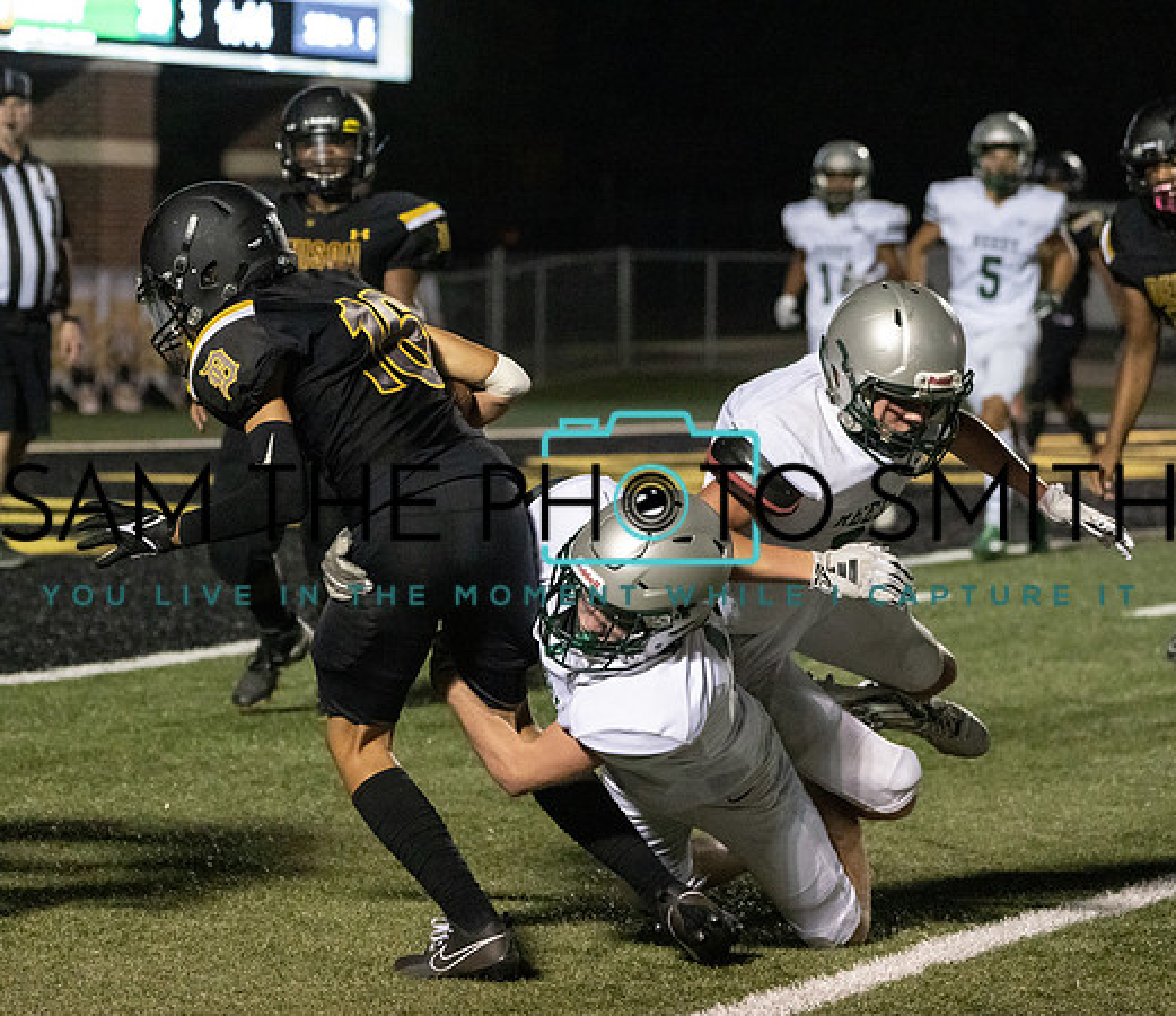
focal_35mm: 175
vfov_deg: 9.2
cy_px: 510
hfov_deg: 10.7
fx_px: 6286
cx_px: 488
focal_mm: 148
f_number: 5.6
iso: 16000
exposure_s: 1/1000
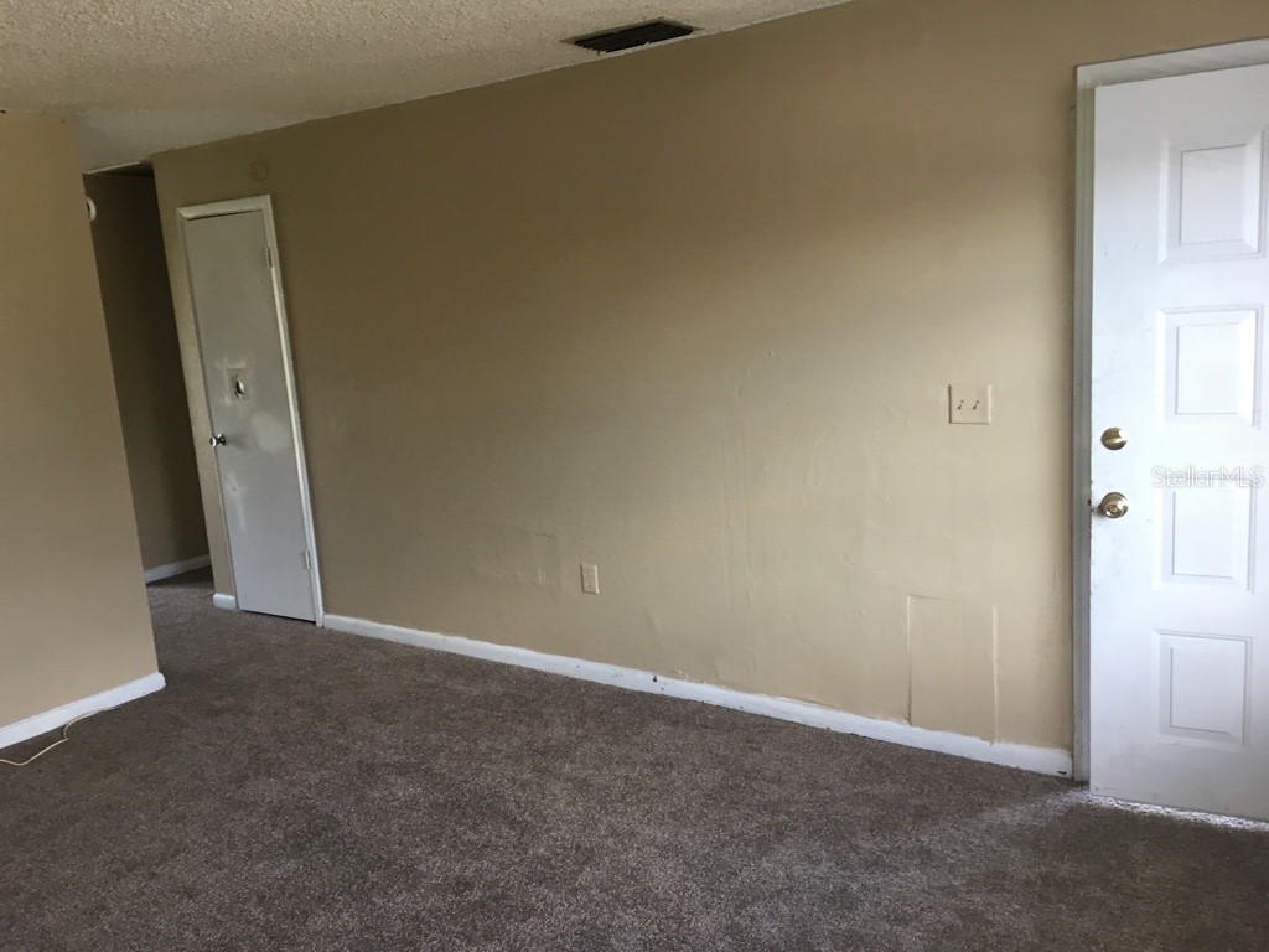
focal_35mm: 29
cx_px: 634
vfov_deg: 48.2
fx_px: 1063
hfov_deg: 61.7
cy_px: 476
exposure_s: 1/30
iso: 80
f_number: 2.2
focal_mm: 4.15
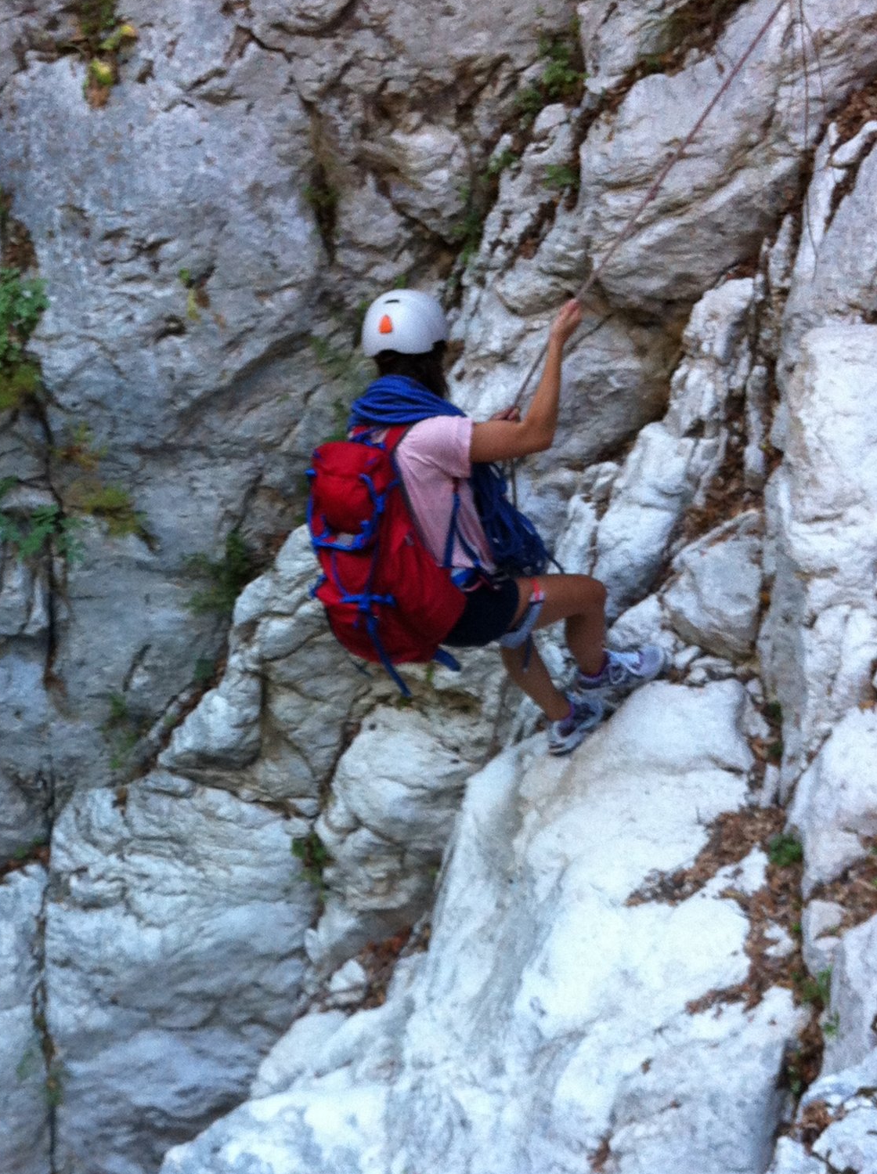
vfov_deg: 31.8
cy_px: 825
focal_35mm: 60
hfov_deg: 24.2
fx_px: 2032
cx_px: 251
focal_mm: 3.85
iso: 100
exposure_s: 1/50
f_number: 2.8
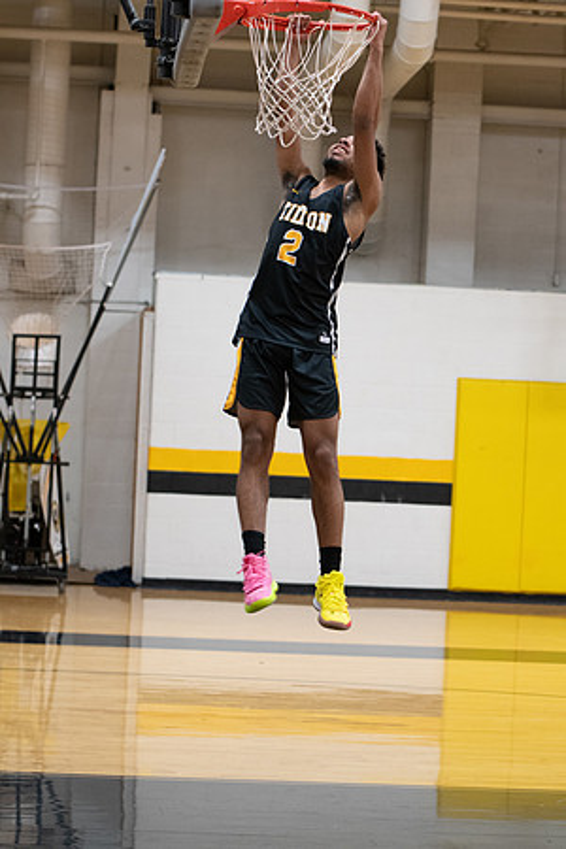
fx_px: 2476
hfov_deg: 13.0
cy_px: 424
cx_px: 283
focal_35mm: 105
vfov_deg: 19.5
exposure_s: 1/200
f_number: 2.8
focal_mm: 70
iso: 2000
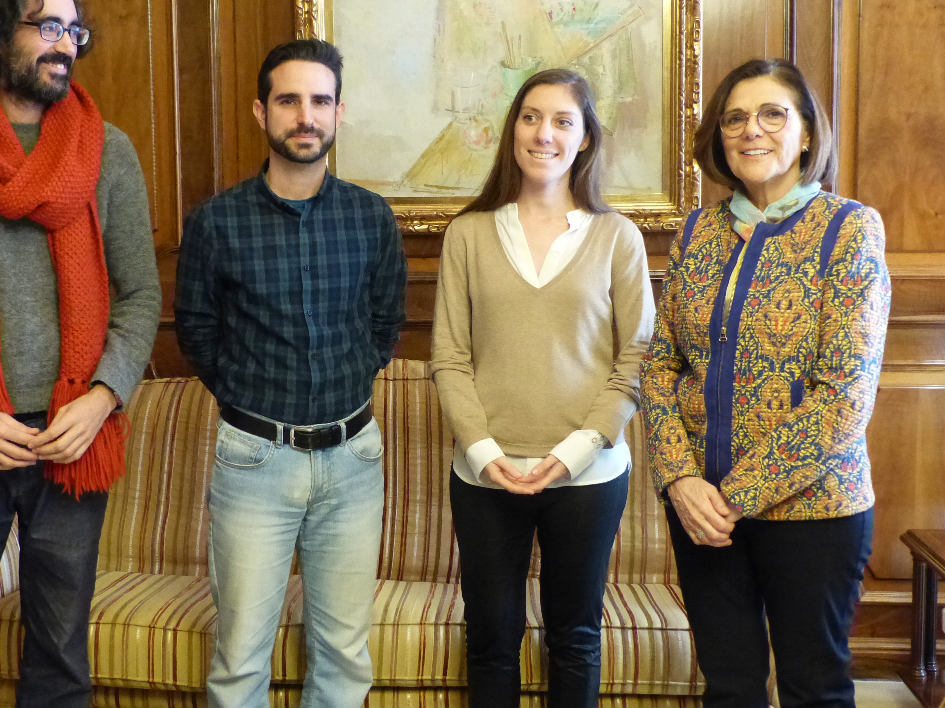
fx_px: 1365
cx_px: 393
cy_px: 342
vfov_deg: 29.1
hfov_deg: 38.1
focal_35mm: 50
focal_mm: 7.6
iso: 800
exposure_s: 1/40
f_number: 2.8
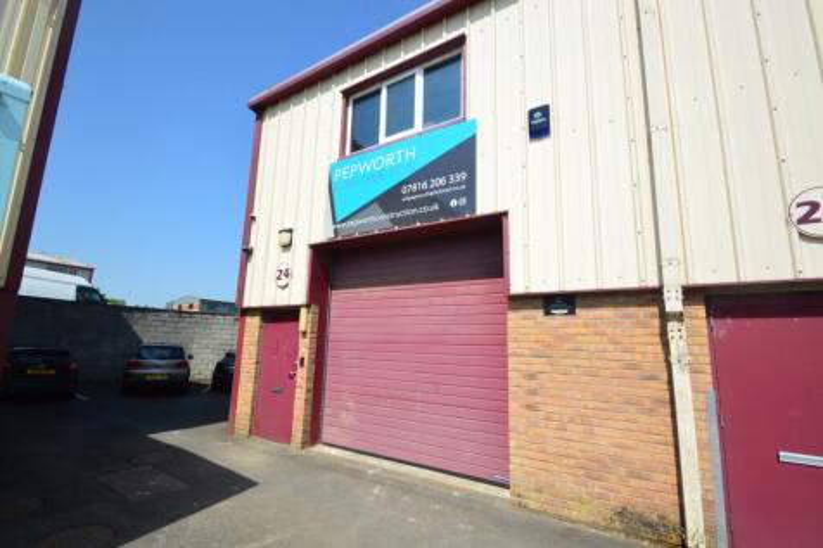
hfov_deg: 100.4
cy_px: 274
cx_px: 412
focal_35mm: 15
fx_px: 343
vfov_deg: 77.3
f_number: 11
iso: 400
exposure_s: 1/500
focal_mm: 10
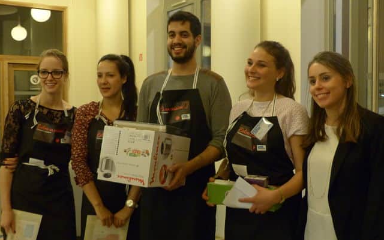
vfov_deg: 30.5
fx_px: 440
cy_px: 117
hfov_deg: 47.2
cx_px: 190
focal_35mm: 42
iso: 500
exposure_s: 1/15
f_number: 2.8
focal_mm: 7
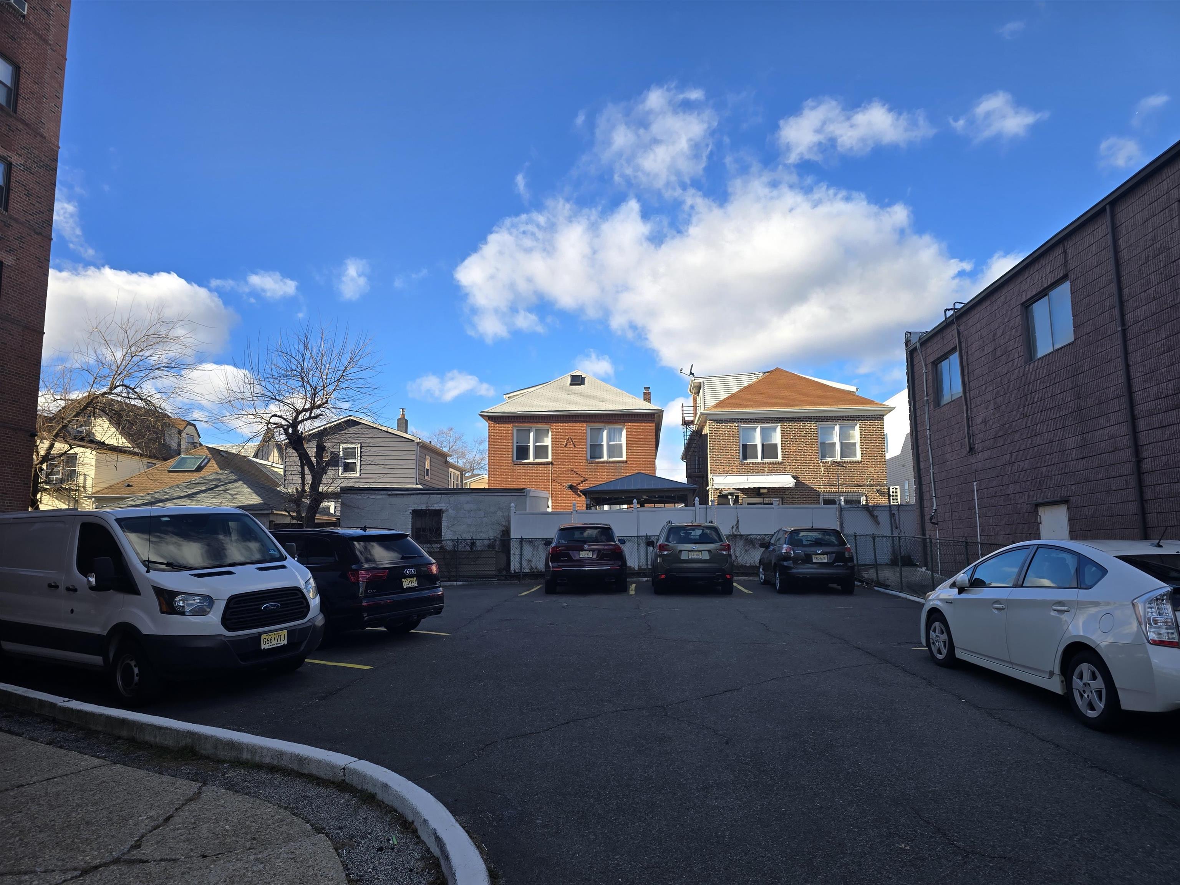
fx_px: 784
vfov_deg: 58.9
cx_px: 590
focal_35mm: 23
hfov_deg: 73.9
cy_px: 442
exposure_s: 1/395
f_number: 1.7
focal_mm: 6.3
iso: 12
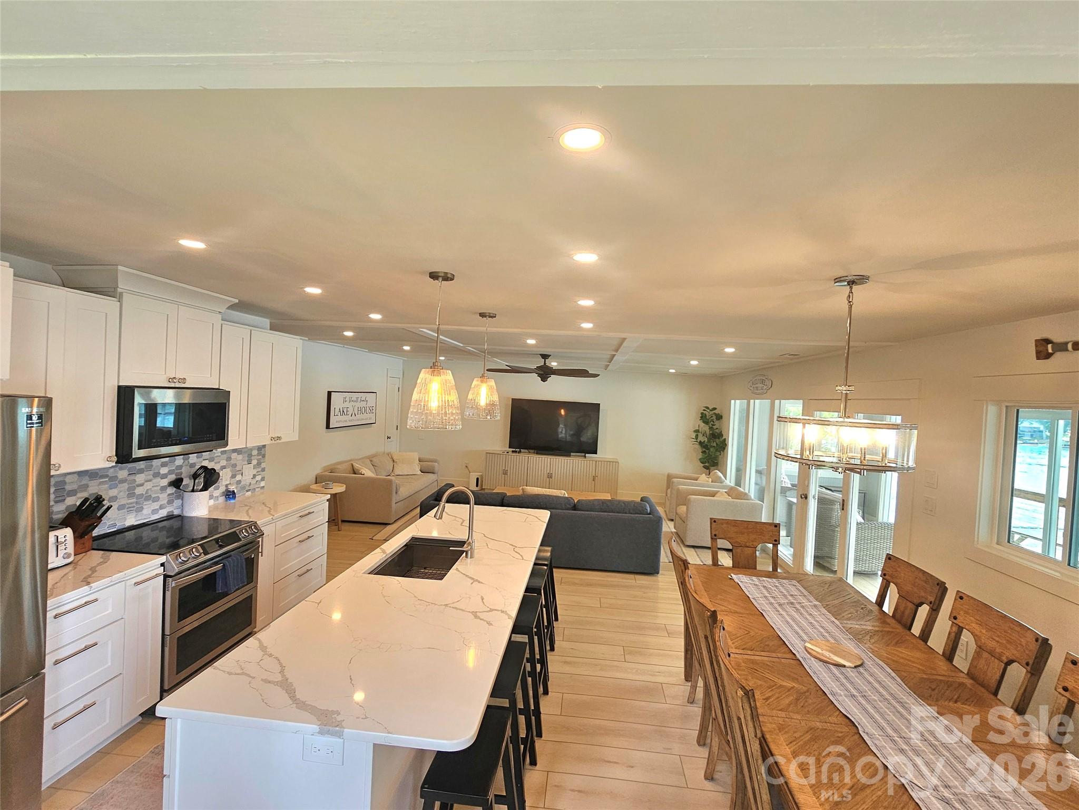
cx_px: 540
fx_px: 405
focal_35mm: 13
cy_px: 405
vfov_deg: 89.9
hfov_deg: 106.2
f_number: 2.2
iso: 64
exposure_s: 1/60.2
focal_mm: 2.2
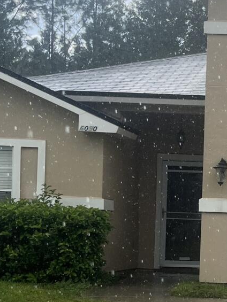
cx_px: 285
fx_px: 804
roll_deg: -2.0
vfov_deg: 21.0
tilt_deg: -2.0
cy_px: 258
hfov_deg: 15.4
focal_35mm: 92
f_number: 1.6
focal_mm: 5.1
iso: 50
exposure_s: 1/1600
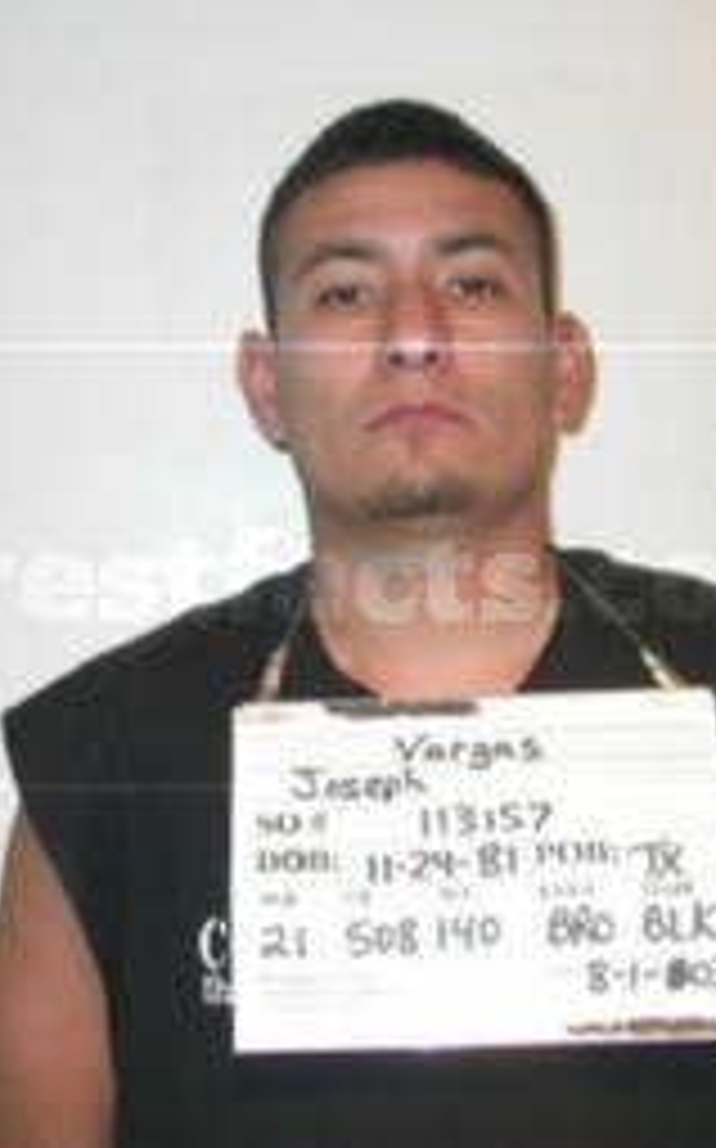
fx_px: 2377
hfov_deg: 17.1
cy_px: 569
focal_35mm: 76
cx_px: 335
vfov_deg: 27.2
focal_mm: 11.1
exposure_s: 1/60.3
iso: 100
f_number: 2.9
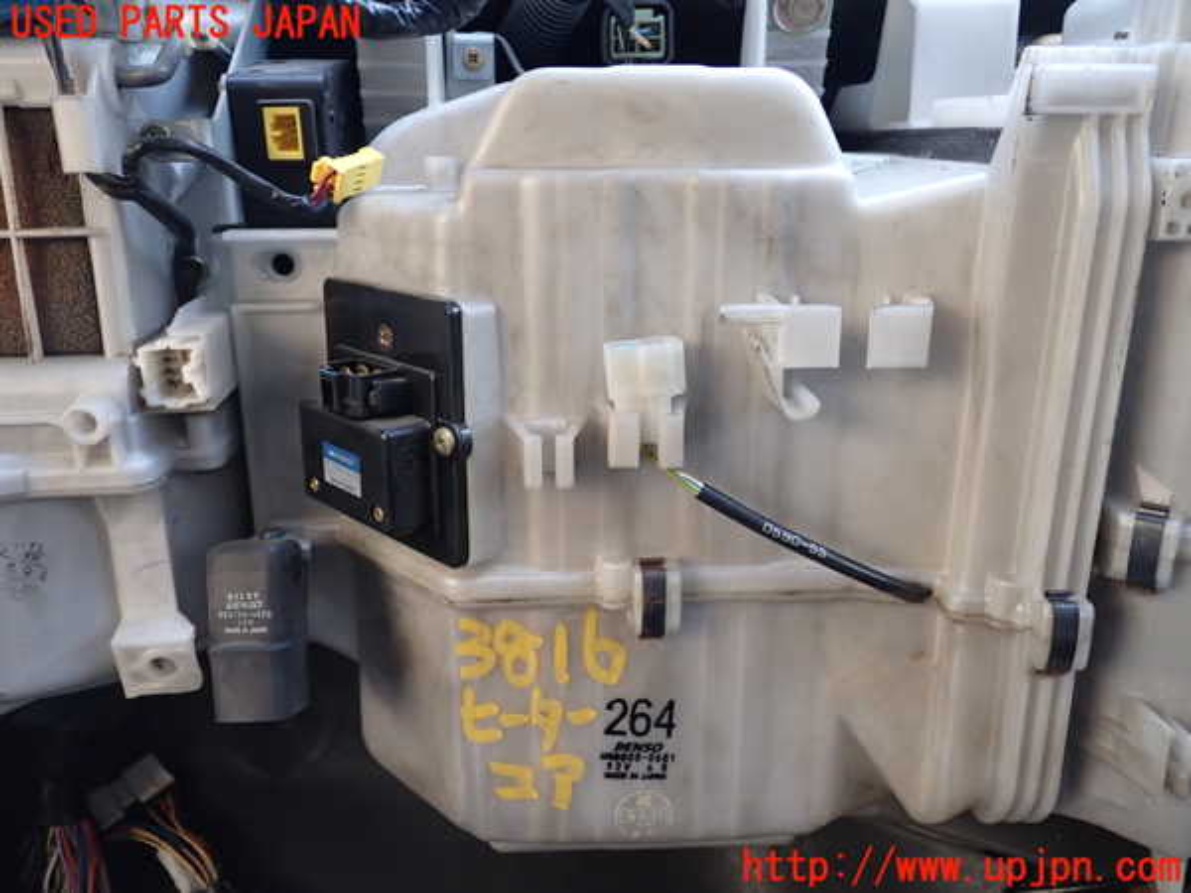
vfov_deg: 46.8
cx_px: 596
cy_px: 446
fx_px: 1032
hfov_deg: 60.0
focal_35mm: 30
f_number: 2.3
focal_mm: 5.4
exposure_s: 1/80
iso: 250
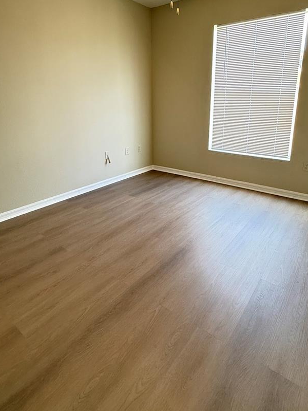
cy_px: 163
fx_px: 249
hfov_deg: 63.3
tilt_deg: -13.6
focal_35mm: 21
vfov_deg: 78.0
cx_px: 168
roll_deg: -1.0
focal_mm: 2.22
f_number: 2.2
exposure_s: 1/60
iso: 200
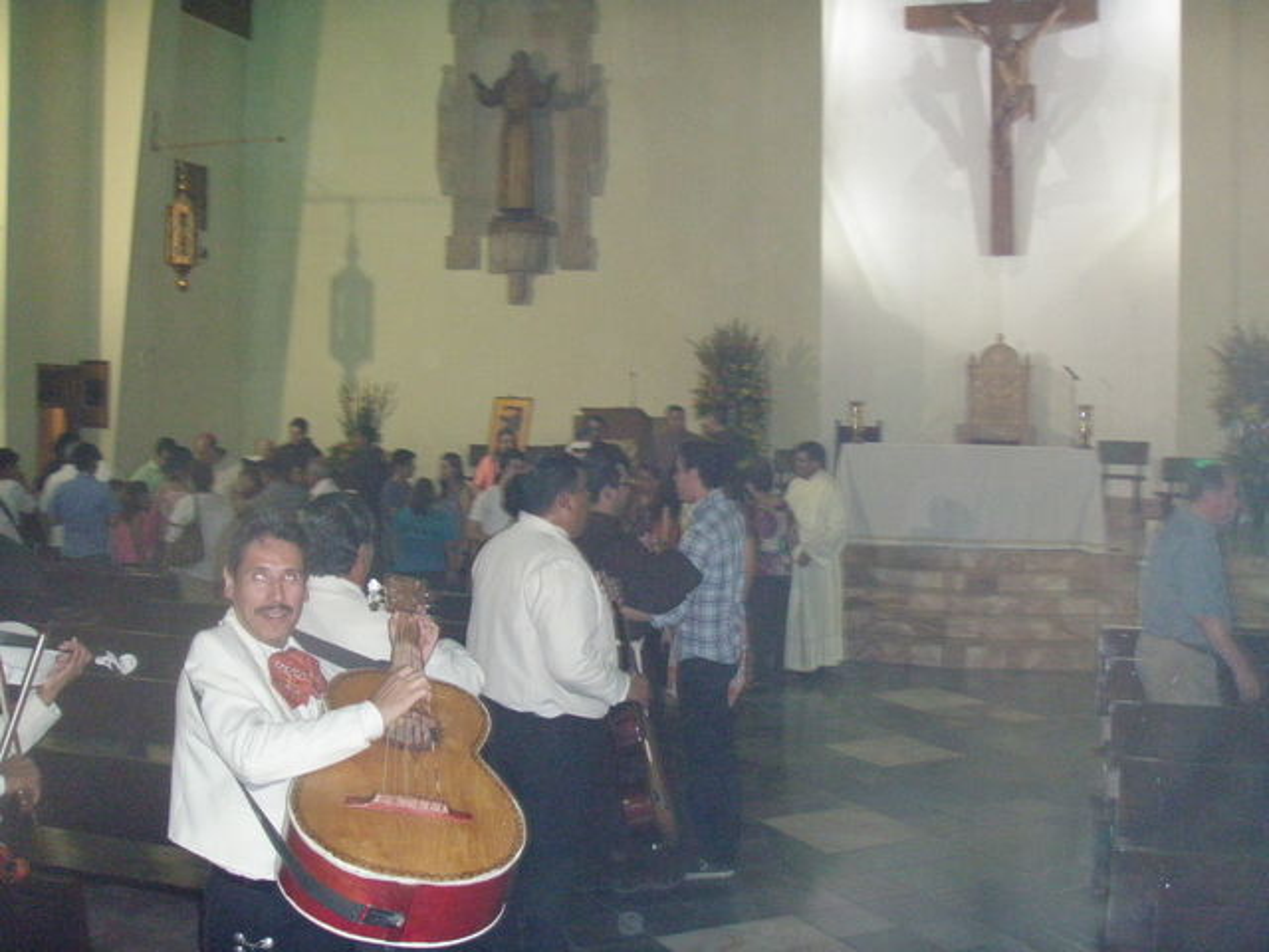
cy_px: 476
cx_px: 634
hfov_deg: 49.0
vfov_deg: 37.7
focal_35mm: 38
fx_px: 1393
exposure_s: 1/30
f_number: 3.5
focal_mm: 6.7
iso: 640
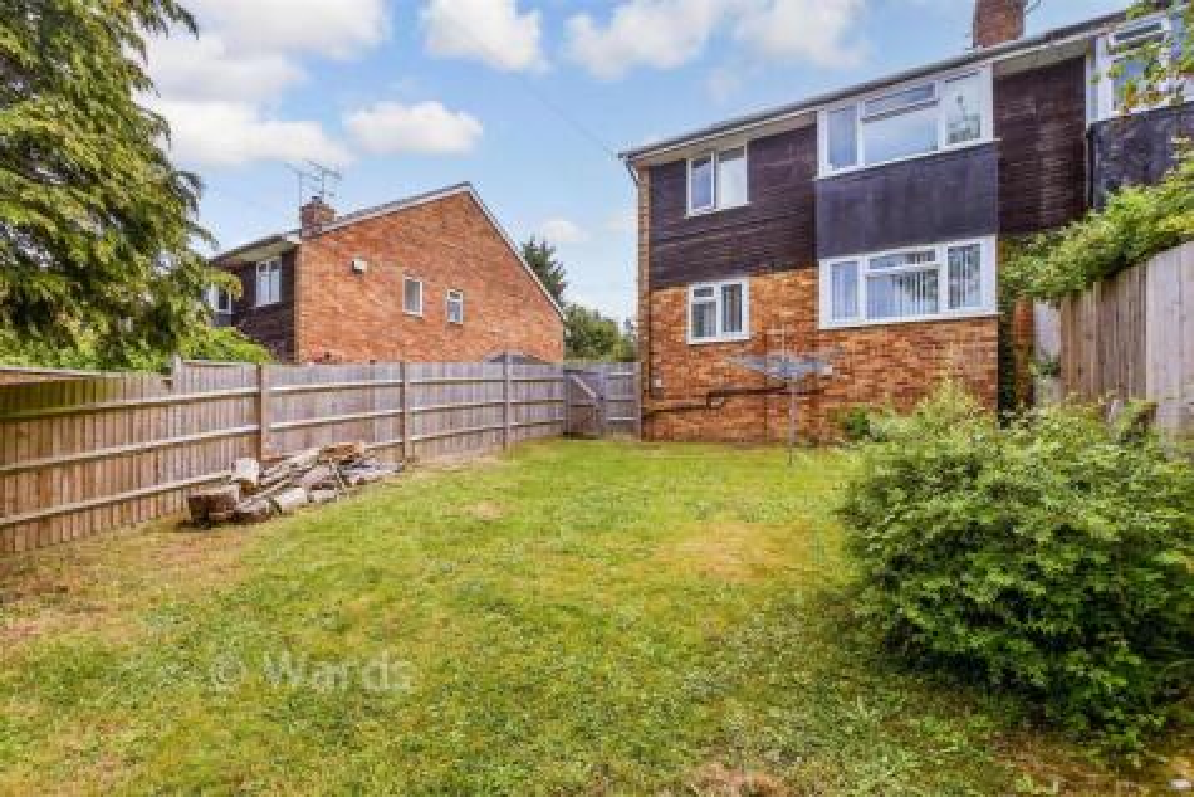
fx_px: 498
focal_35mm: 15
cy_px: 398
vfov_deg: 77.4
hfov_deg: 100.4
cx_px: 597
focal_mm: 10
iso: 160
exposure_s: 1/200
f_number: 8
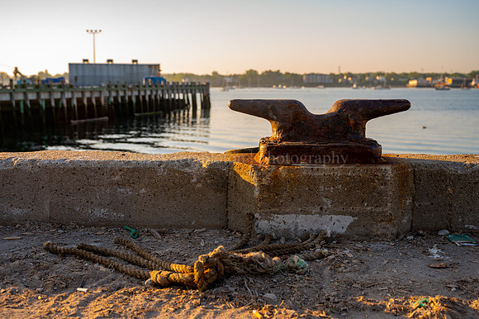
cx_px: 240
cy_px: 160
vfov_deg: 33.4
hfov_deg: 48.5
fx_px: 532
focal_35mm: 40
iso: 125
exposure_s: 1/200
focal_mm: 40
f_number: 5
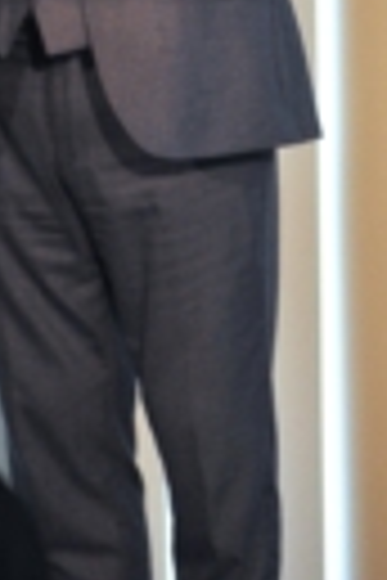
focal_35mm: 654
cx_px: 63
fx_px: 10545
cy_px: -25
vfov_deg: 3.2
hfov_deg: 2.1
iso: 1600
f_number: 2.8
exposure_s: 1/250
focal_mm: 200
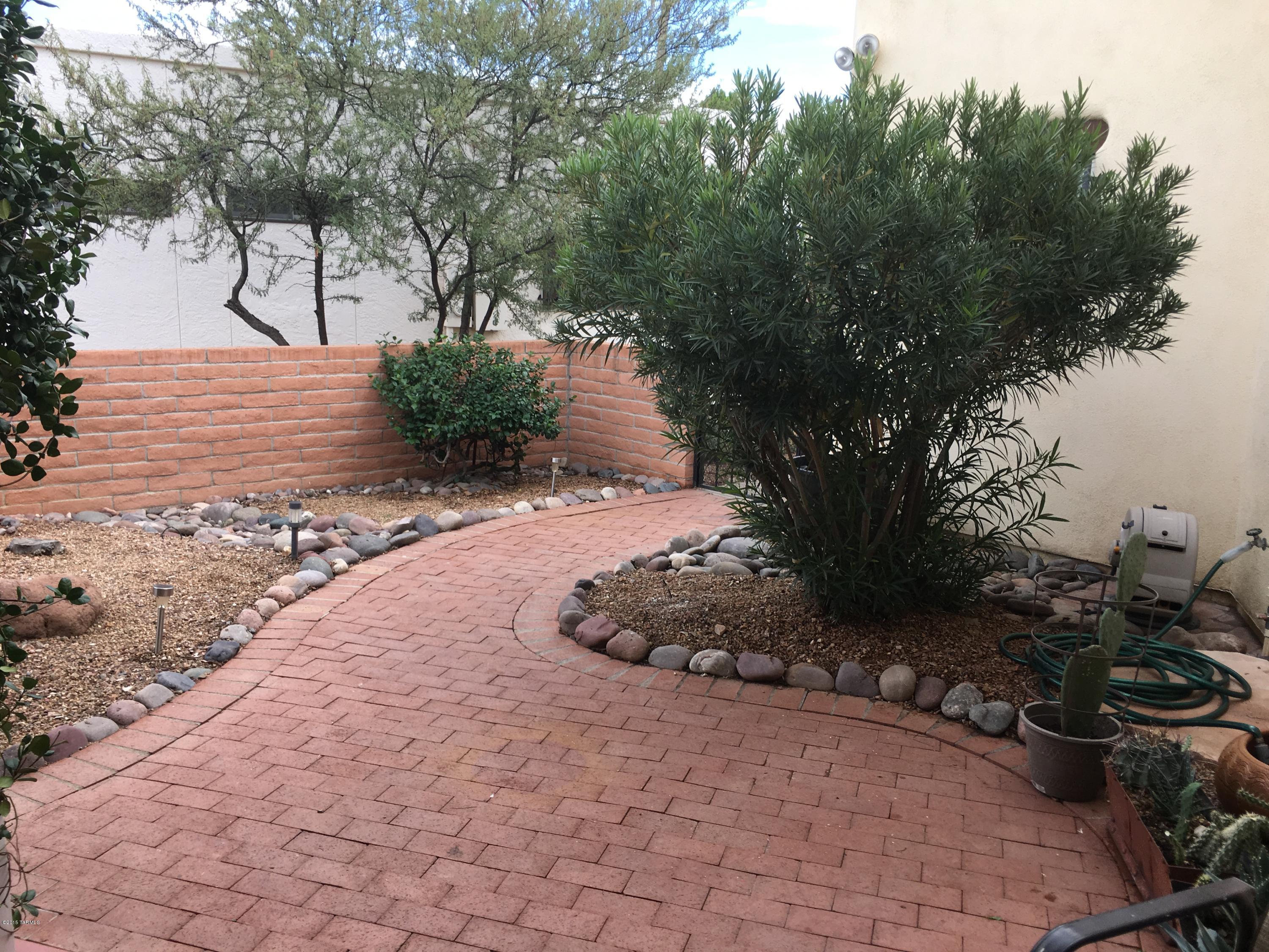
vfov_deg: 48.2
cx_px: 634
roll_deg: -1.3
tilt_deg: -12.1
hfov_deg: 61.7
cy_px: 476
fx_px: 1063
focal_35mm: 29
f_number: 2.2
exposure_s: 1/305
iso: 25
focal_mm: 4.15
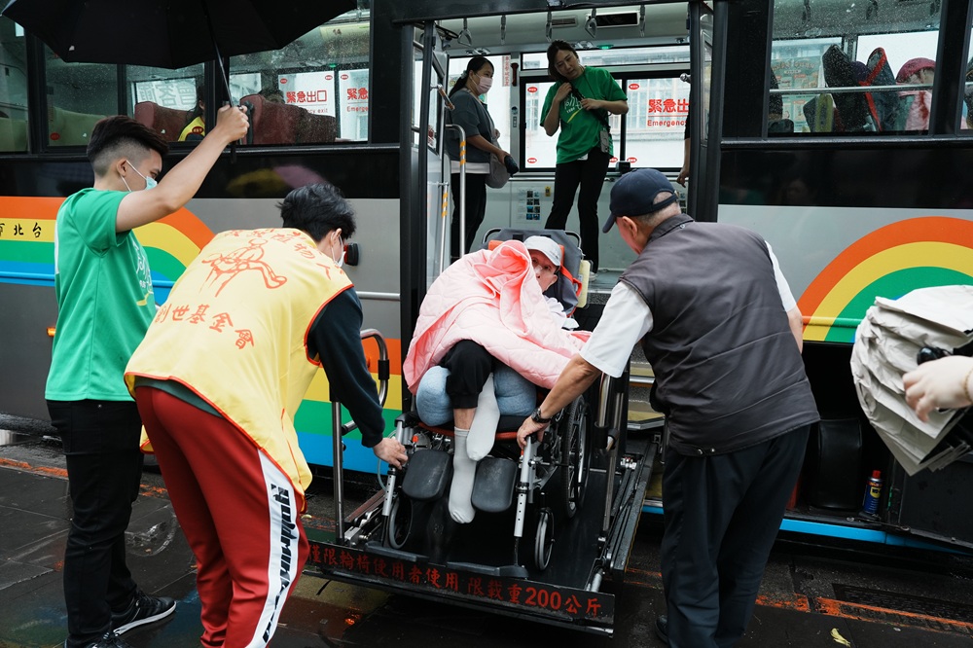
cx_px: 486
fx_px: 648
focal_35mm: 24
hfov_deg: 73.8
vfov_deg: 53.1
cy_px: 324
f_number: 4.5
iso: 640
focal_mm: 24
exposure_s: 1/320
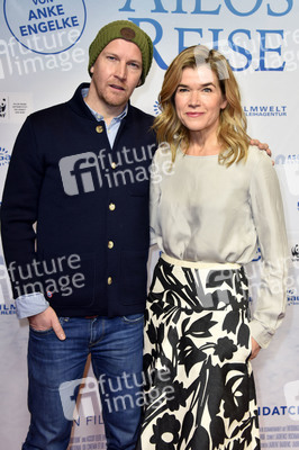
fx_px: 686
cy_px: 225
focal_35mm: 55
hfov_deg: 24.6
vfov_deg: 36.3
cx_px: 150
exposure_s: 1/125
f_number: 5
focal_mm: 55
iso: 1250
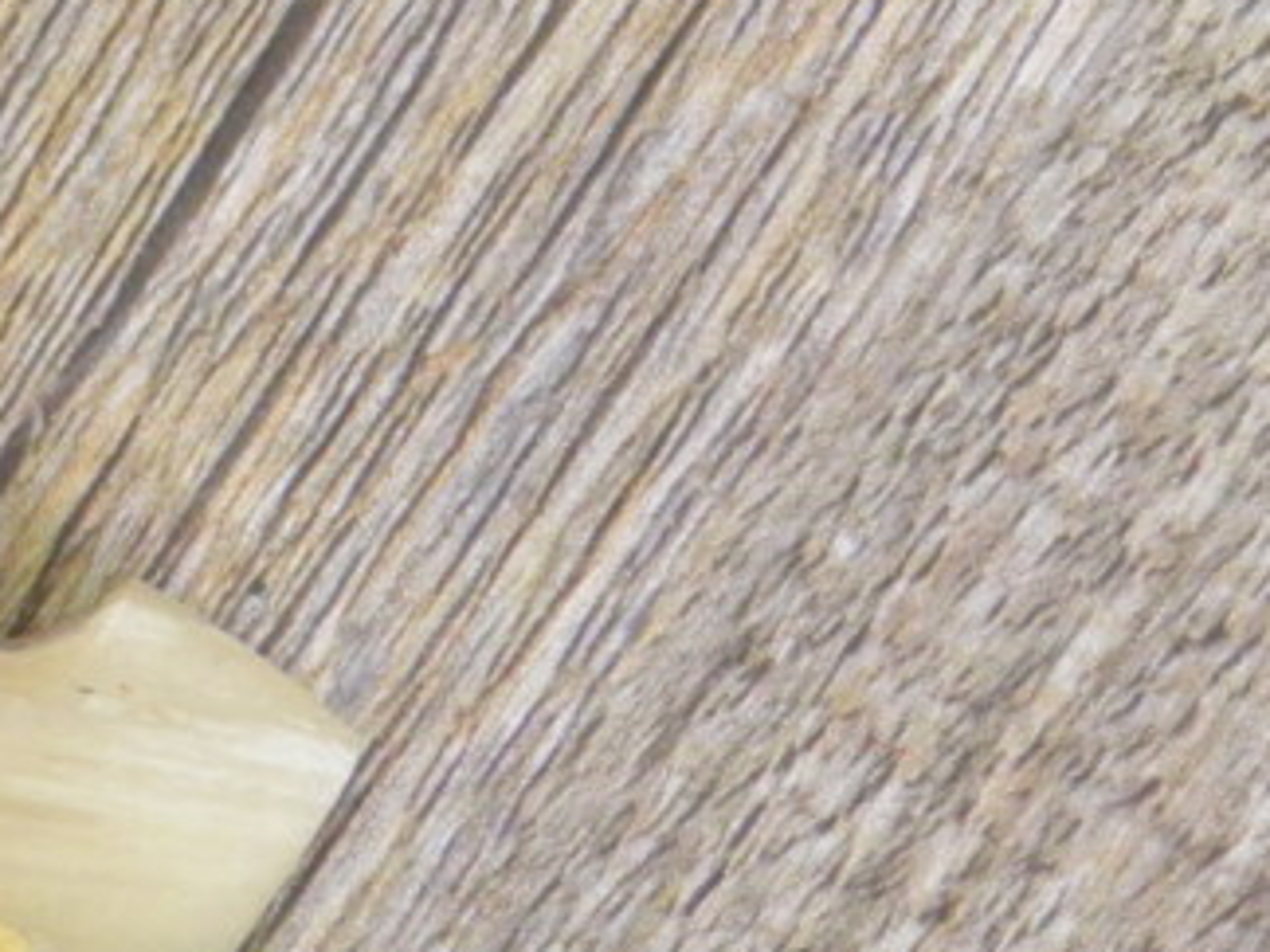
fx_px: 9906
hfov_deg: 7.1
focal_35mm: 270
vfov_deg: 5.5
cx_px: -1003
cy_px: -329
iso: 200
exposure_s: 1/10
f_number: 3.9
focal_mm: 13.2
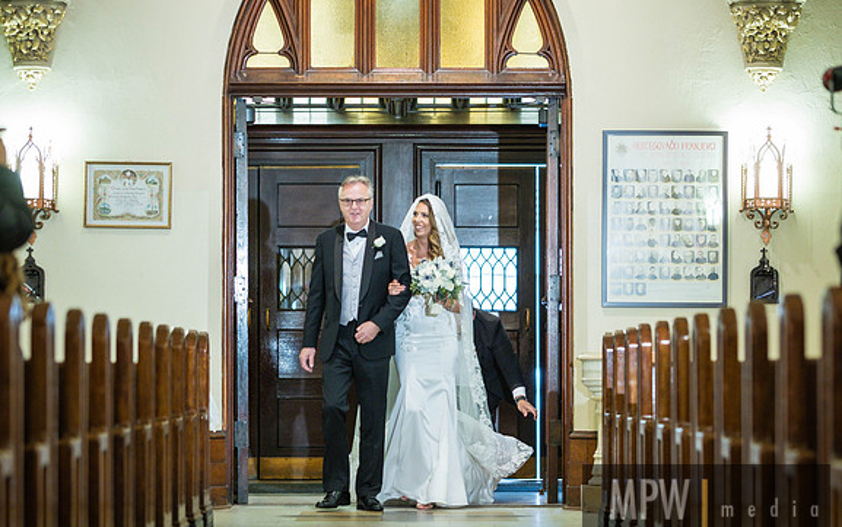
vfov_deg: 9.1
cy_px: 274
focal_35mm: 144
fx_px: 3305
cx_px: 420
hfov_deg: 14.5
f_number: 2
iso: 1250
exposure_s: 1/125
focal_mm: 90
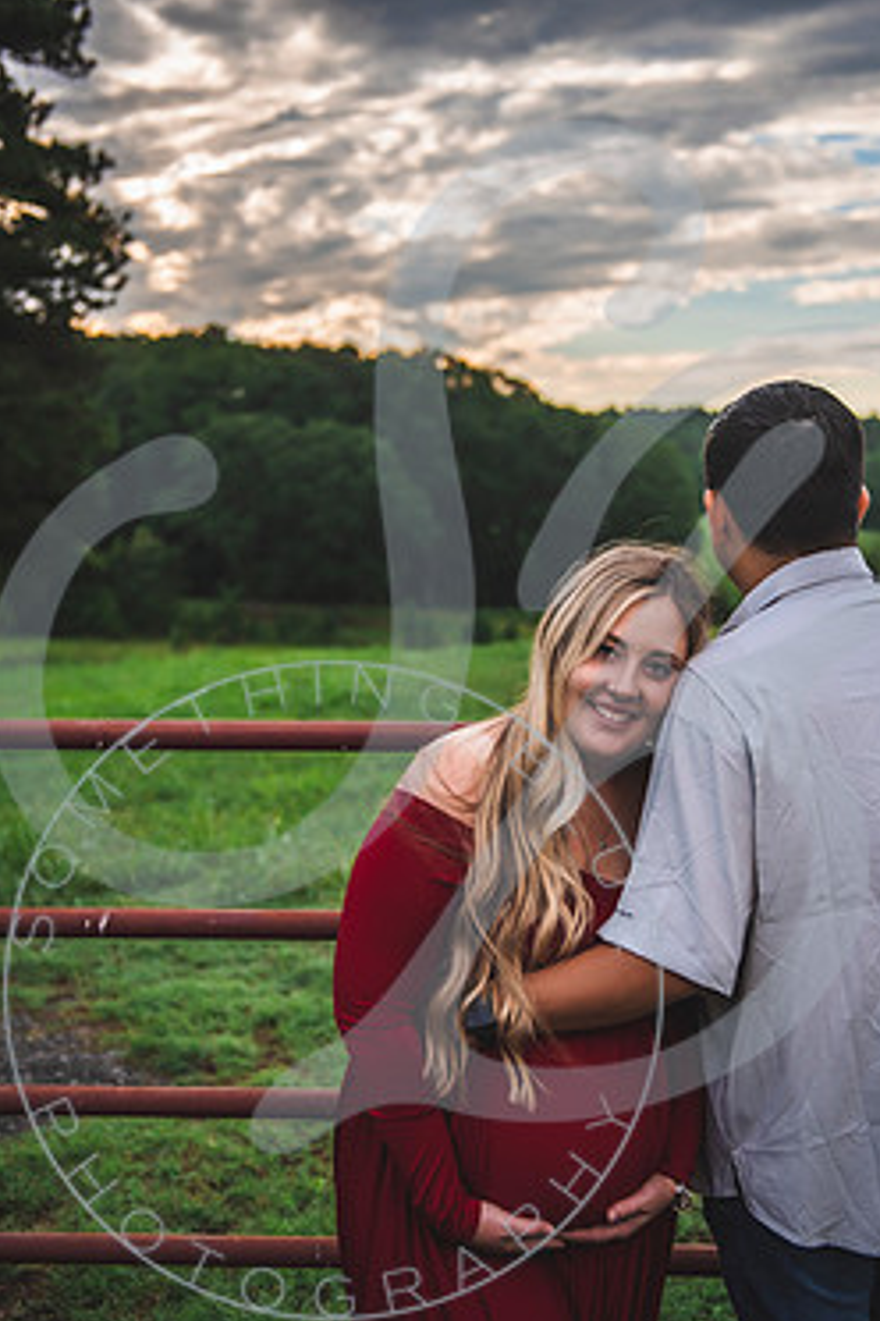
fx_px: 1687
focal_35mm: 46
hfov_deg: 29.2
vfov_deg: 42.7
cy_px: 721
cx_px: 493
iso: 200
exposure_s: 1/1000
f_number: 2.8
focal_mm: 38
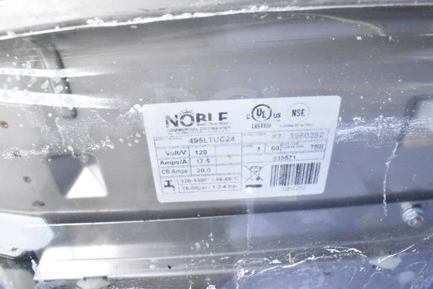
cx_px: 216
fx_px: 325
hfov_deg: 67.4
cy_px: 144
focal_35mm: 27
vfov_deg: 48.0
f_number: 11
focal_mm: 18
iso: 6400
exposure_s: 1/500
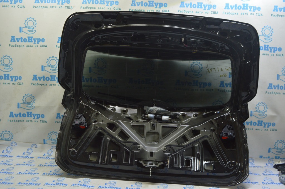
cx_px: 142
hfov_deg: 67.4
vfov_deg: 47.9
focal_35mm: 27
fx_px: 214
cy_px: 94
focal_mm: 18
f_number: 5.6
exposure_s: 1/20
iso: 400
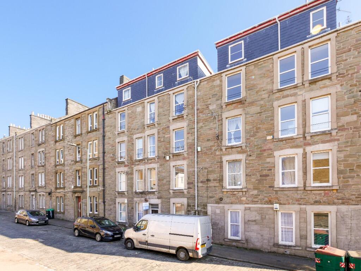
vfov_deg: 85.7
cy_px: 136
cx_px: 180
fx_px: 146
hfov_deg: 102.1
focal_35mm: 14
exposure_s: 1/250
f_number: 5.6
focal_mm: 7
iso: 200
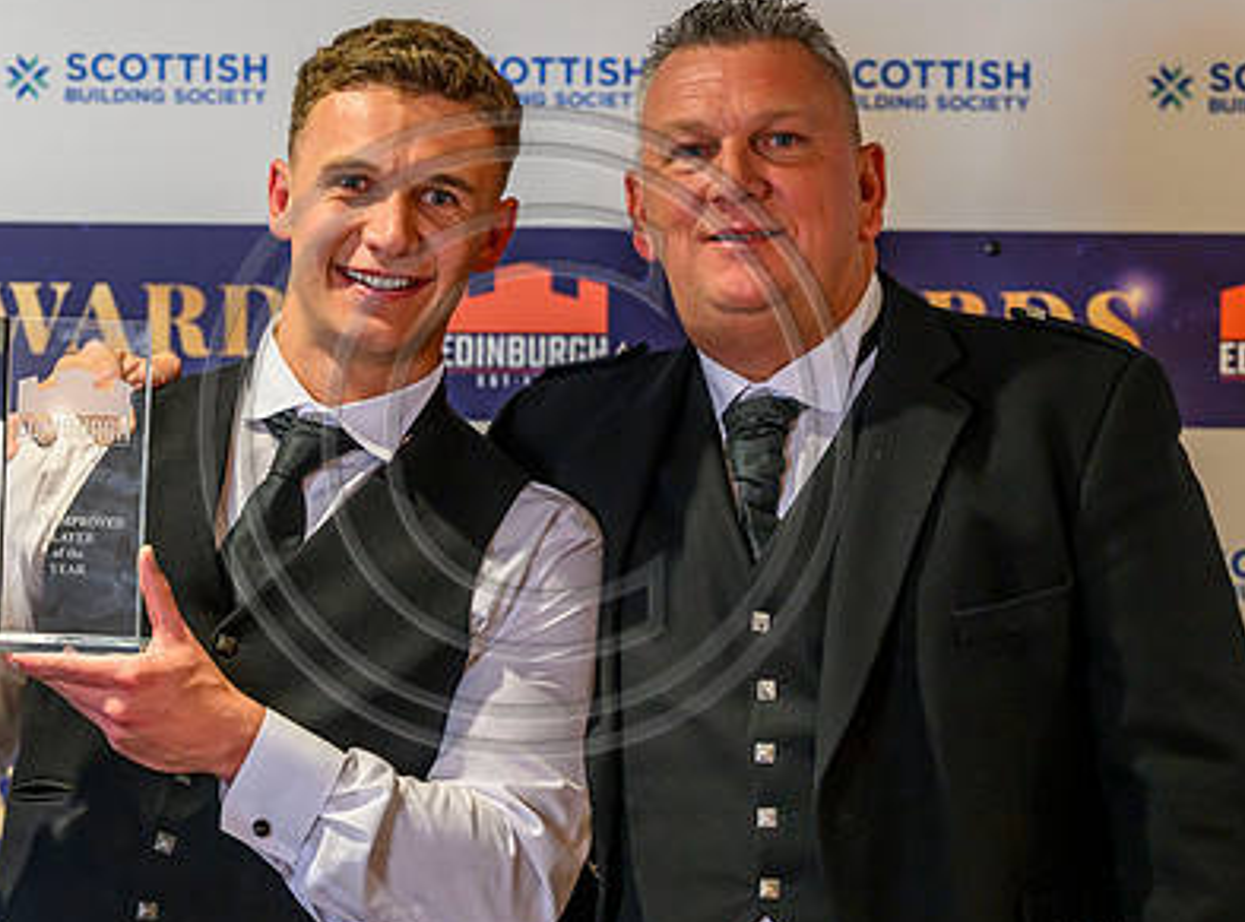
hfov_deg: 10.8
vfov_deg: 8.0
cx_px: 446
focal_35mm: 183
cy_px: 398
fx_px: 6552
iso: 2000
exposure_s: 1/160
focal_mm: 110
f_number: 3.2
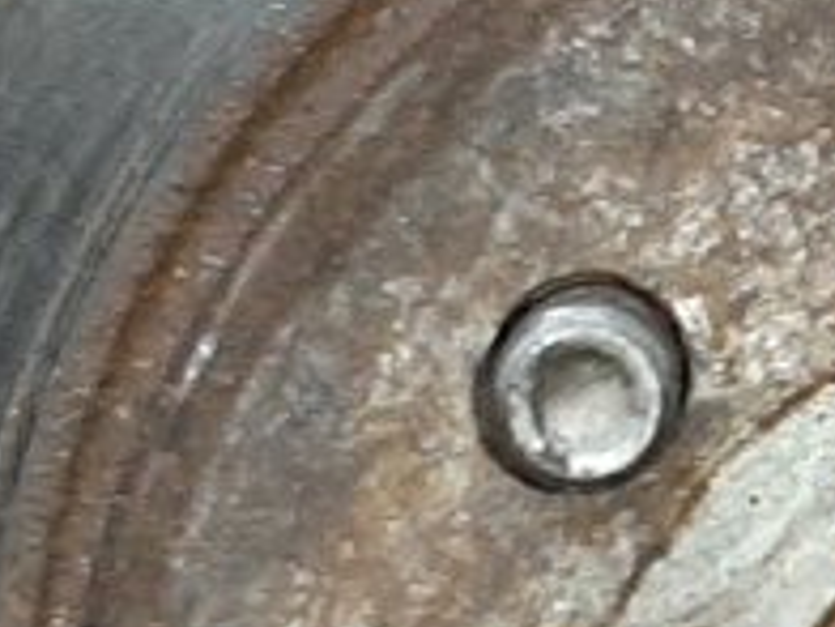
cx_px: 558
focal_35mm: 191
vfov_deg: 7.7
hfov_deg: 10.3
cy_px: 879
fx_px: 4607
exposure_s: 1/50
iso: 230
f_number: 1.7
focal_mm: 3.93
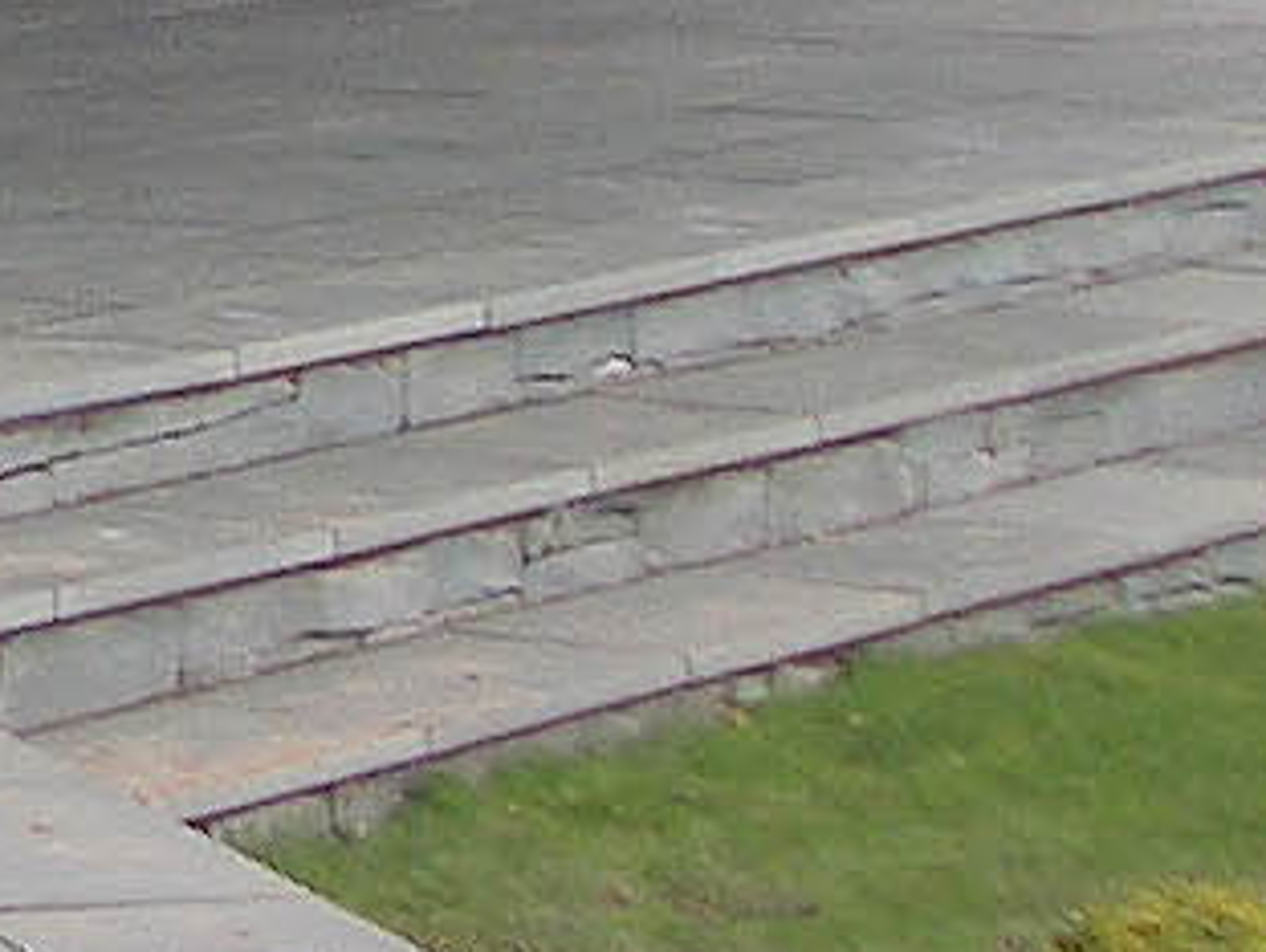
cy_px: -822
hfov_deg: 7.2
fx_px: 9483
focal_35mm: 259
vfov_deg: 5.6
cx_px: -1673
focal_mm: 5.8
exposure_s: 1/80
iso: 50
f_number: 2.6
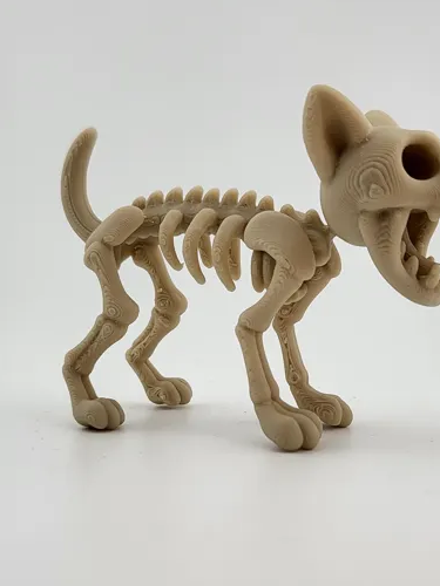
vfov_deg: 39.4
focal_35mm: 48
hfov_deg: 30.3
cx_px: 231
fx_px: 813
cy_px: 359
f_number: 1.8
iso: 40
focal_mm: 5
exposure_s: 1/362
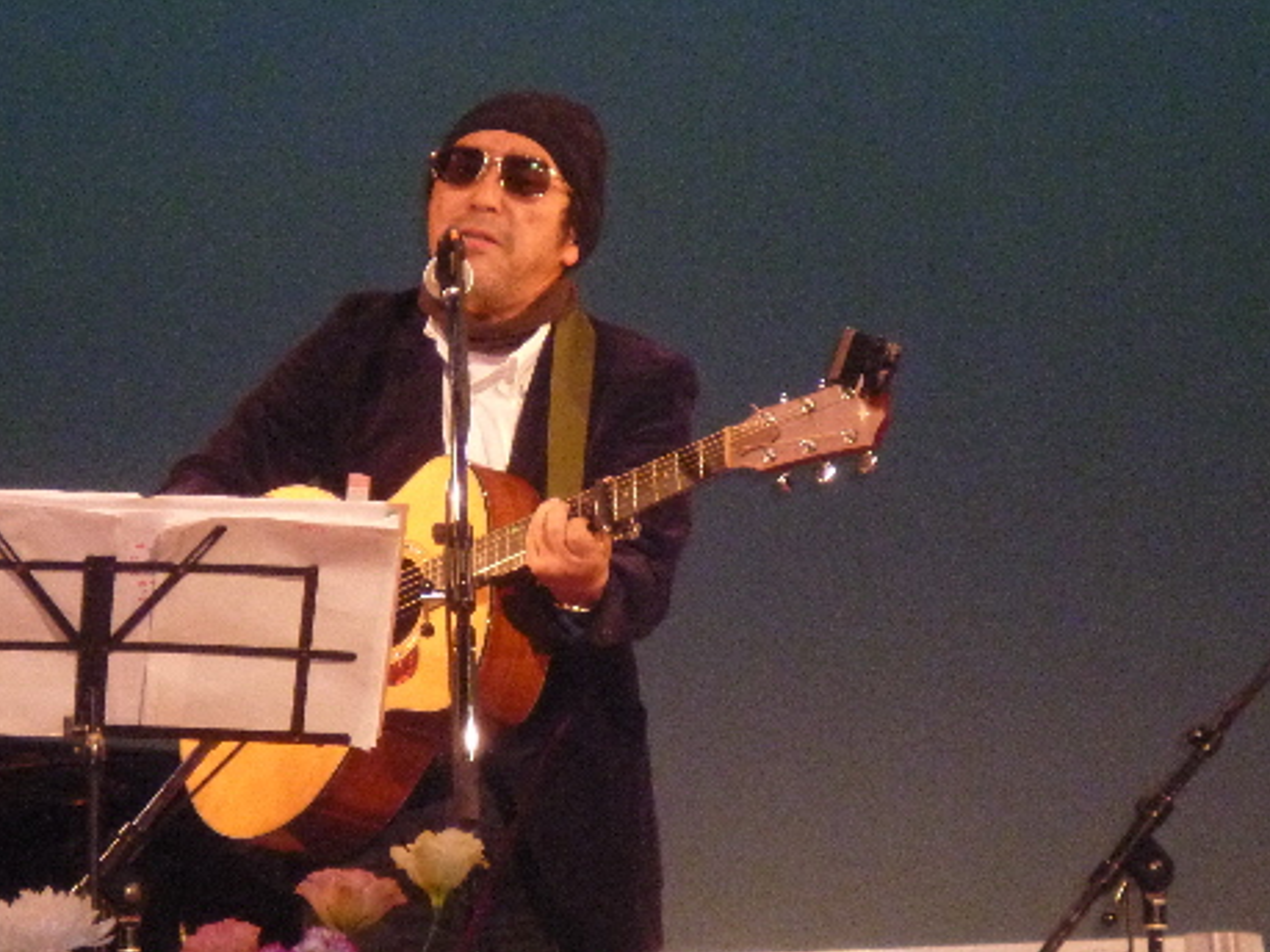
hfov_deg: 11.6
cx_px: 623
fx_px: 6235
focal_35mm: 170
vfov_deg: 8.7
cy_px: 494
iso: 1000
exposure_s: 1/60
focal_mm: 21.5
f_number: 5.9
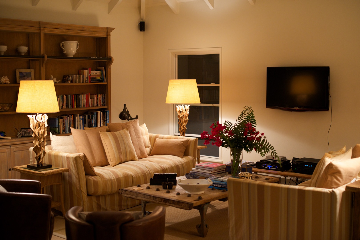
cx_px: 180
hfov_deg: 39.6
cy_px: 120
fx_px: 500
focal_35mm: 50
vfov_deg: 27.0
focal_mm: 50
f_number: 2.8
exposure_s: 1/30
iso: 1600
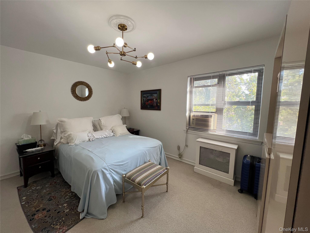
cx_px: 155
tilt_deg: -5.3
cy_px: 116
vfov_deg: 89.9
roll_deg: -0.7
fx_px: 116
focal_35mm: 13
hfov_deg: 106.2
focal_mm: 1.57
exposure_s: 1/120
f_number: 1.8
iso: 80
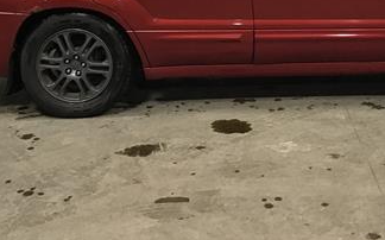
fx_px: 682
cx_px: 264
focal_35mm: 65
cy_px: -33
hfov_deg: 31.2
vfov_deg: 19.1
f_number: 2.4
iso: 80
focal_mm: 3.3
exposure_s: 1/30
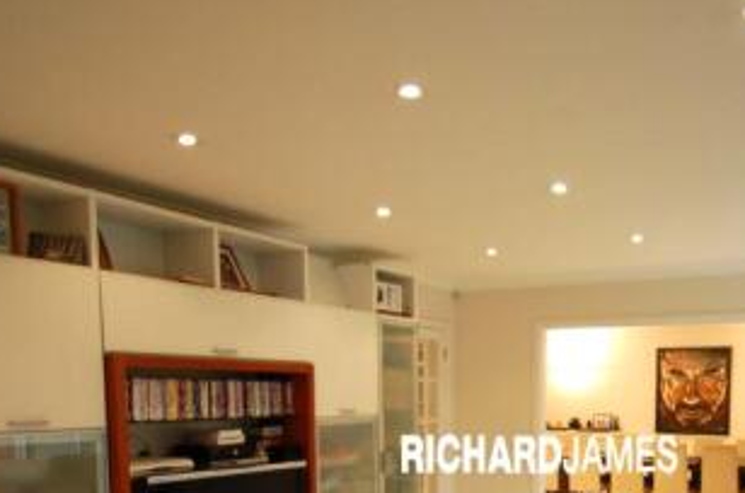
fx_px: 661
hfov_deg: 56.8
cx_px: 527
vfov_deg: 38.1
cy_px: 445
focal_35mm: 32
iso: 400
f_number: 3.5
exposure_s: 1/50
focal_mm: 10
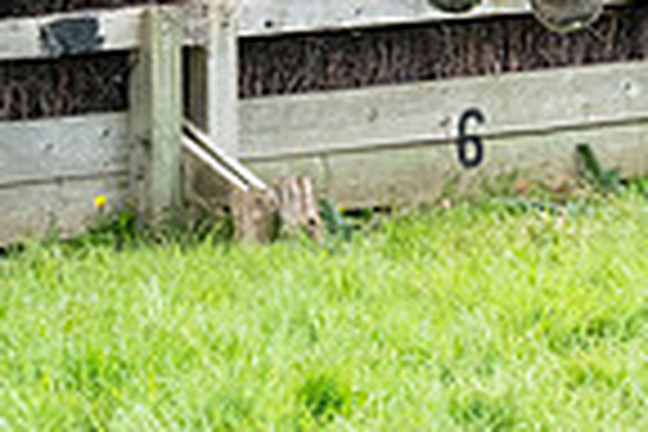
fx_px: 7415
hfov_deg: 5.0
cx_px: -333
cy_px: -151
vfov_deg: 3.3
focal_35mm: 412
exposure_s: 1/1600
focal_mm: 70
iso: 1000
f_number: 4
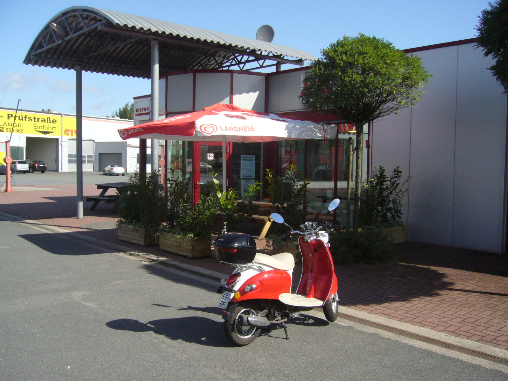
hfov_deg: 52.6
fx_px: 514
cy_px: 190
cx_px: 254
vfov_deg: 40.7
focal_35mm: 35
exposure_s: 1/800
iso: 200
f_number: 5.6
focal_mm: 5.8
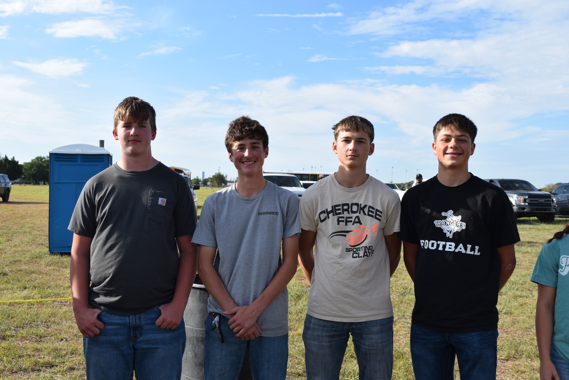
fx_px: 640
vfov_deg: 33.0
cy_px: 190
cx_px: 284
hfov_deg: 47.9
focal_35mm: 40
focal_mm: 27
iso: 200
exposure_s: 1/400
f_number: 10
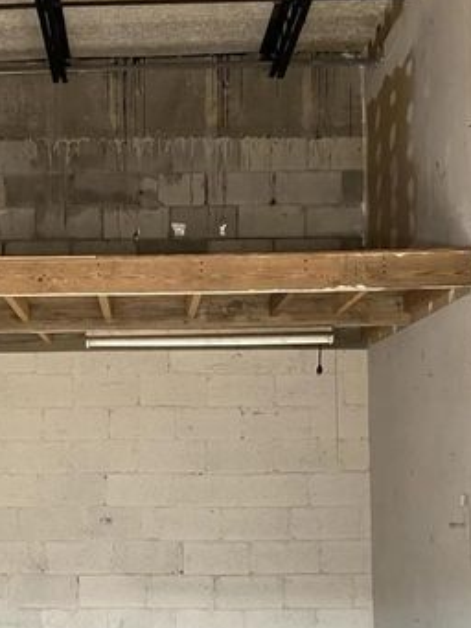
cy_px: 441
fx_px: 1178
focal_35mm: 65
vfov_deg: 29.5
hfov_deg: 22.4
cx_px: 110
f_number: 1.8
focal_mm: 4.25
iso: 125
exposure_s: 1/73
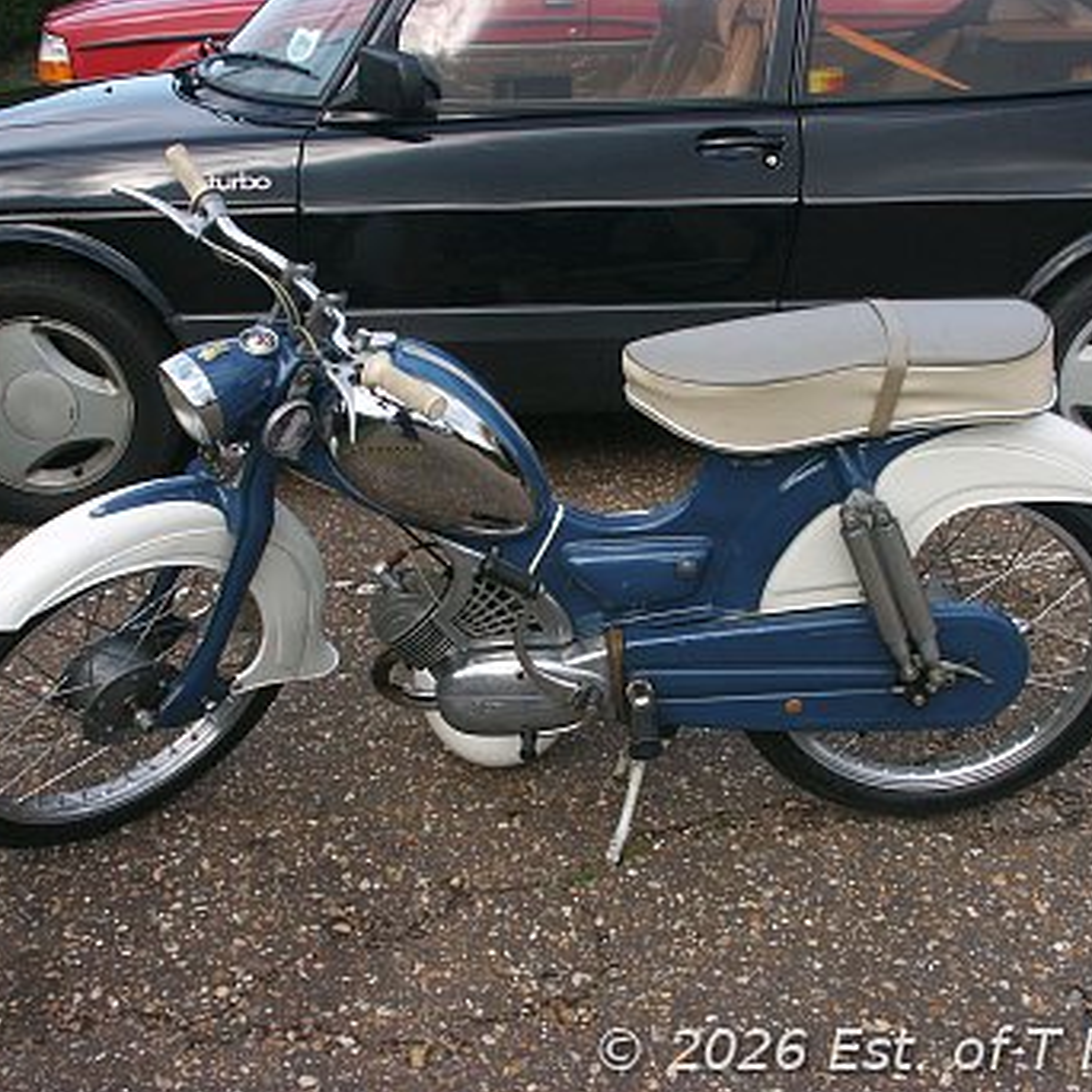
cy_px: 536
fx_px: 1463
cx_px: 551
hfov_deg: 40.9
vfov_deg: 40.9
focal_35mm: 41
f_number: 4.5
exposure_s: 1/250
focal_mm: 8.94
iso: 100
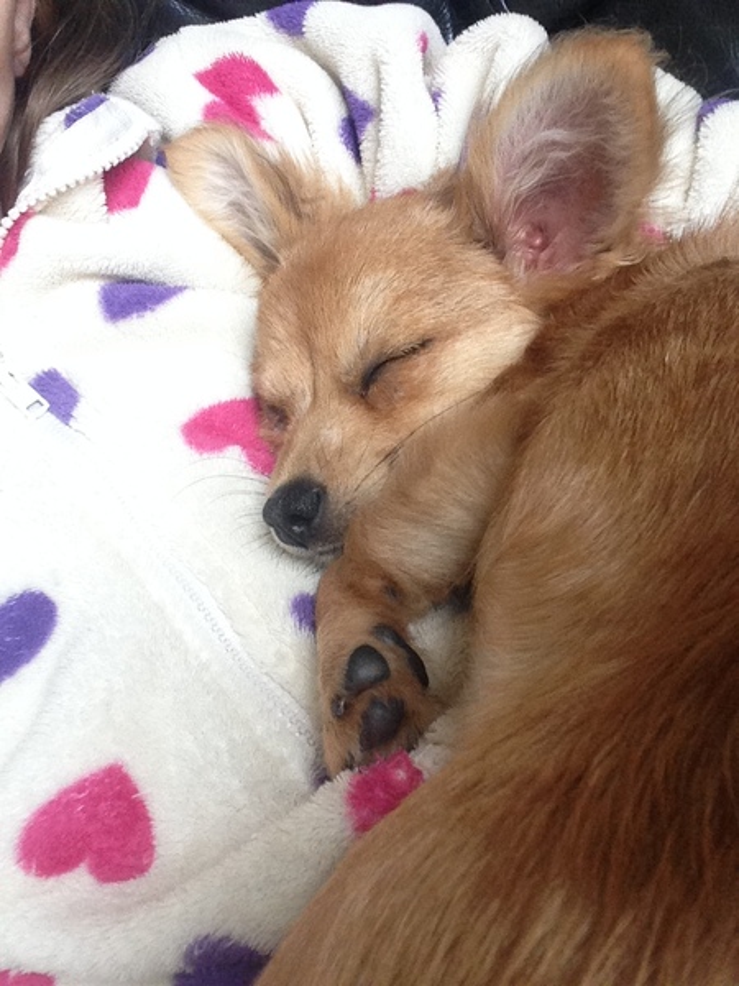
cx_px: 370
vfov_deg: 52.6
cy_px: 493
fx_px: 996
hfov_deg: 40.7
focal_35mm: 35
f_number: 2.4
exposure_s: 1/30
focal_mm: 2.18
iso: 100
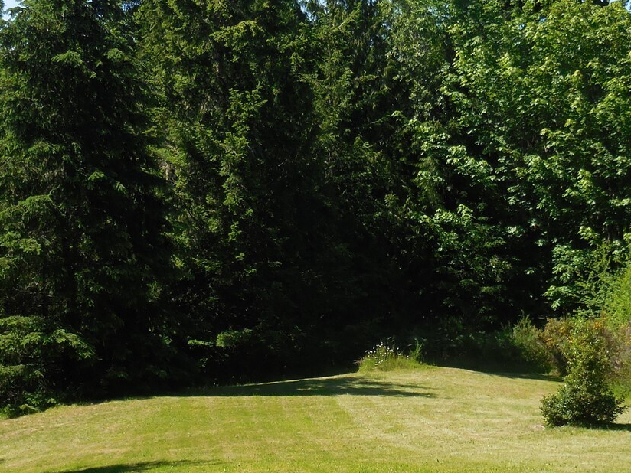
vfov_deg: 14.6
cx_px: 354
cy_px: 367
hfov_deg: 19.4
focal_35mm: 101
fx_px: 1841
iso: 125
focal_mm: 9.4
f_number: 4.3
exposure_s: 1/500
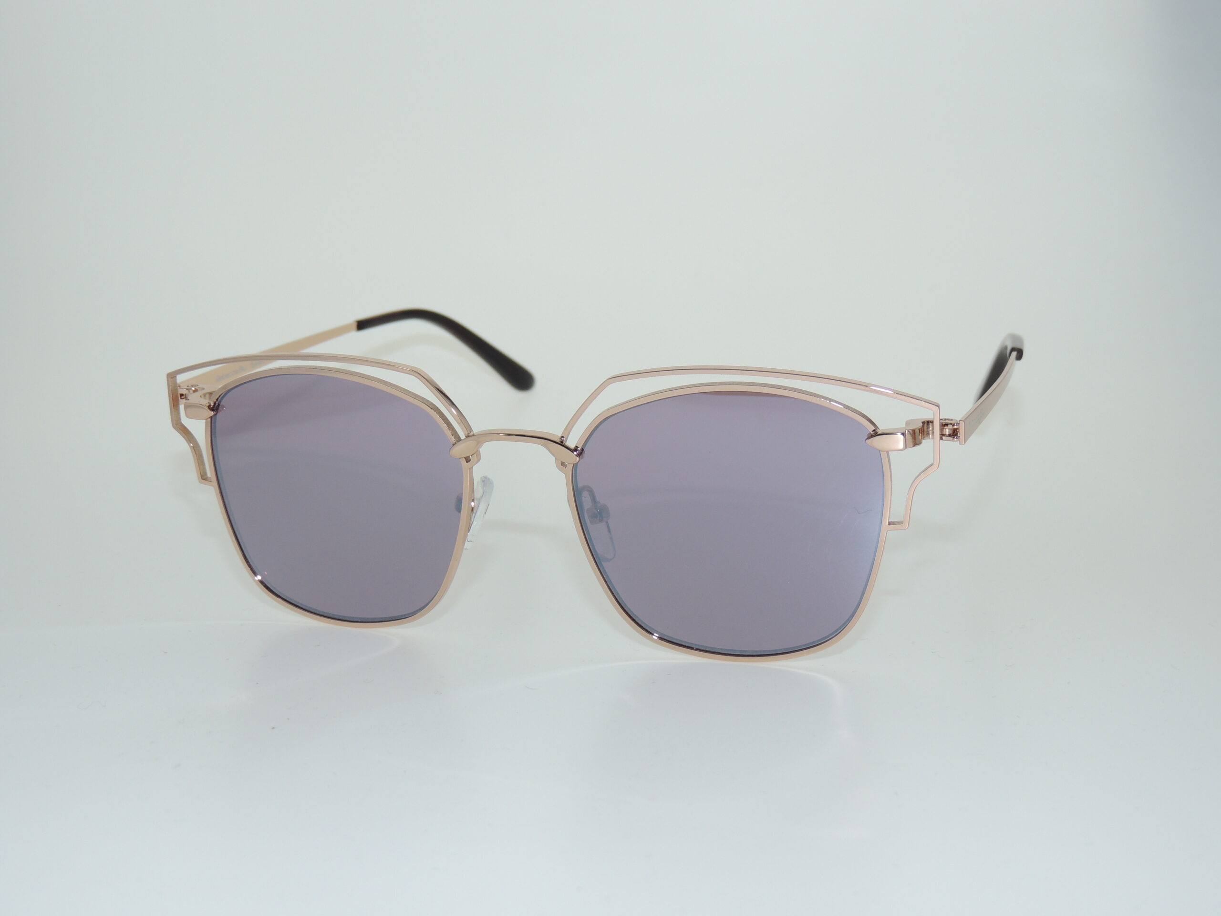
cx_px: 610
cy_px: 458
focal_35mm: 55
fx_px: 1940
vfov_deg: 26.6
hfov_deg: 34.9
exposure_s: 1/500
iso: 100
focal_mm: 9.8
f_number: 3.7
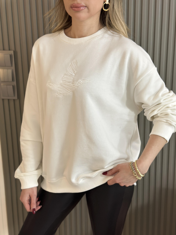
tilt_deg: -16.6
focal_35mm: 48
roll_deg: +0.7
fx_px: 325
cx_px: 88
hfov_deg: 30.3
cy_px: 118
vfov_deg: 39.7
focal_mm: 6.86
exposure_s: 1/33
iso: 320
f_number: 1.78
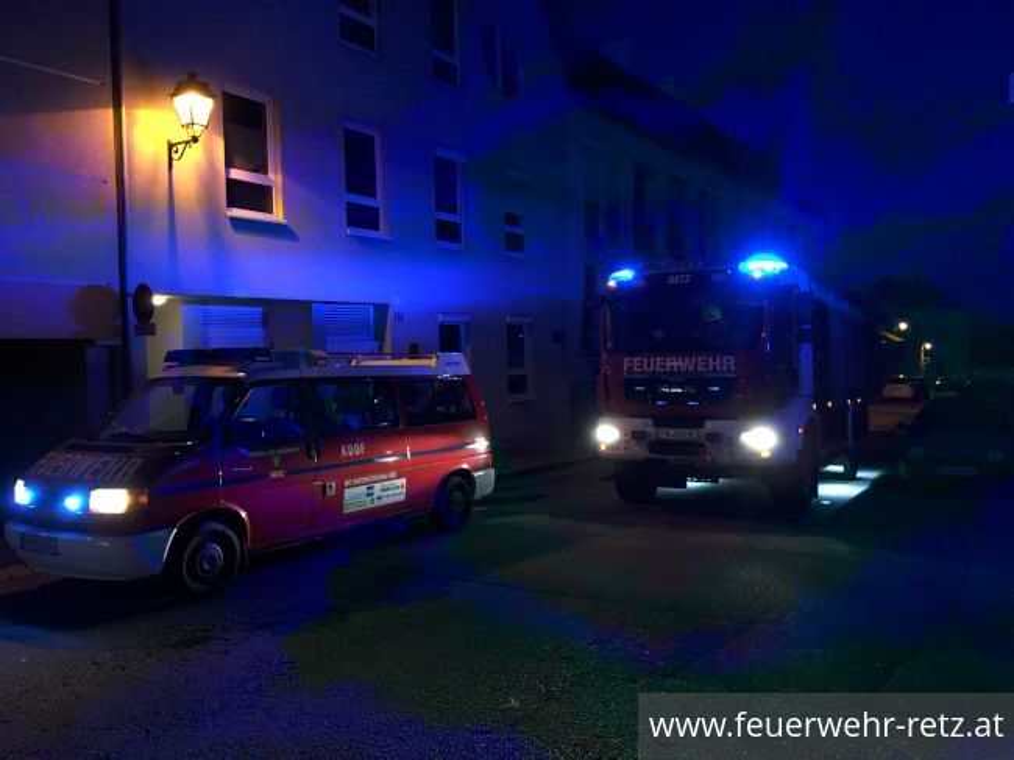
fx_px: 849
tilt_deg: -3.3
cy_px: 380
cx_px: 507
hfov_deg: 61.7
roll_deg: +0.8
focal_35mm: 29
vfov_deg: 48.2
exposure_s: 1/17
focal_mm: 4.15
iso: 250
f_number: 2.2
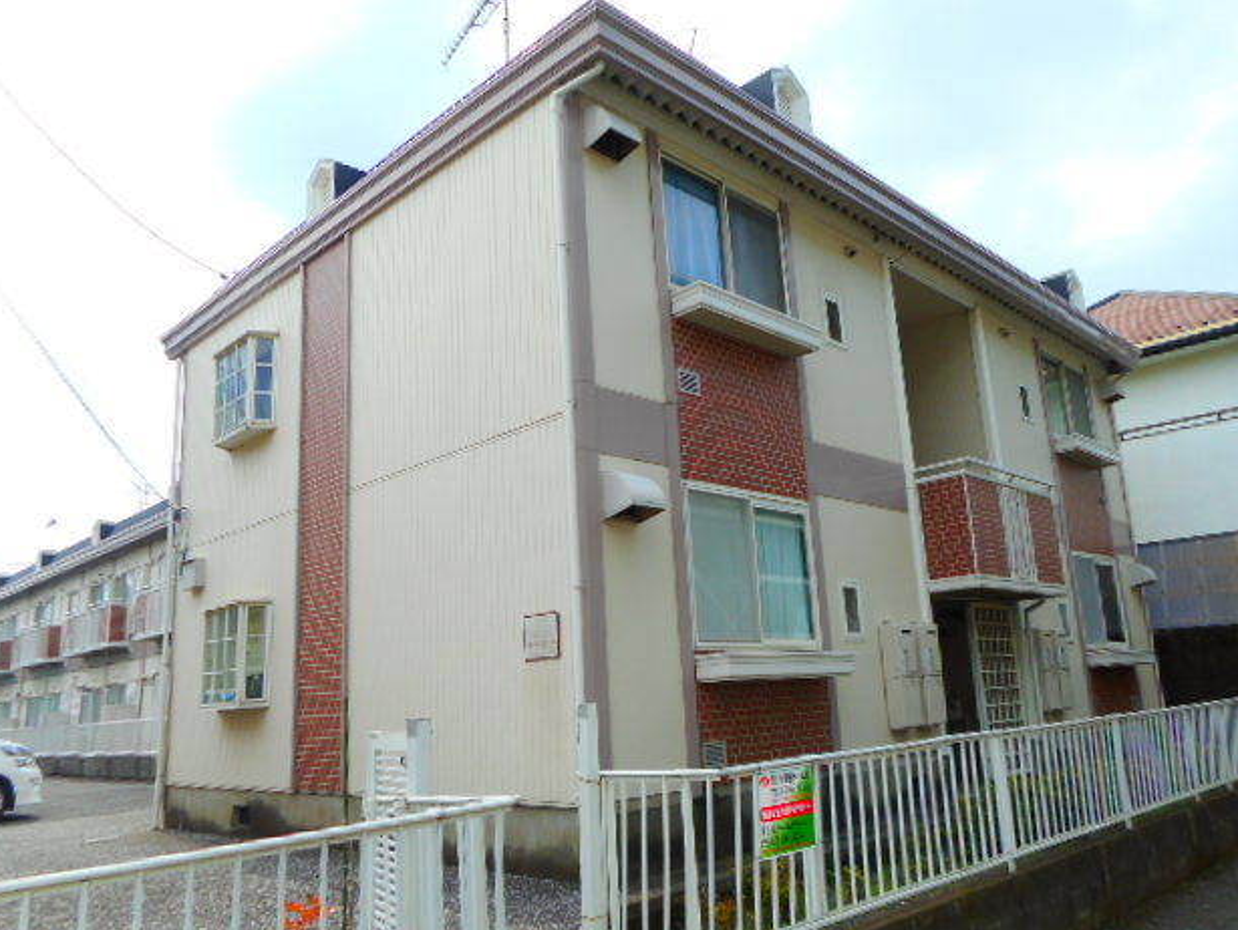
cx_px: 630
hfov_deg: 67.3
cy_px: 481
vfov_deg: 53.1
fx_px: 930
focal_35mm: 26
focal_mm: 4.5
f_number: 3.7
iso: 80
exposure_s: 1/320
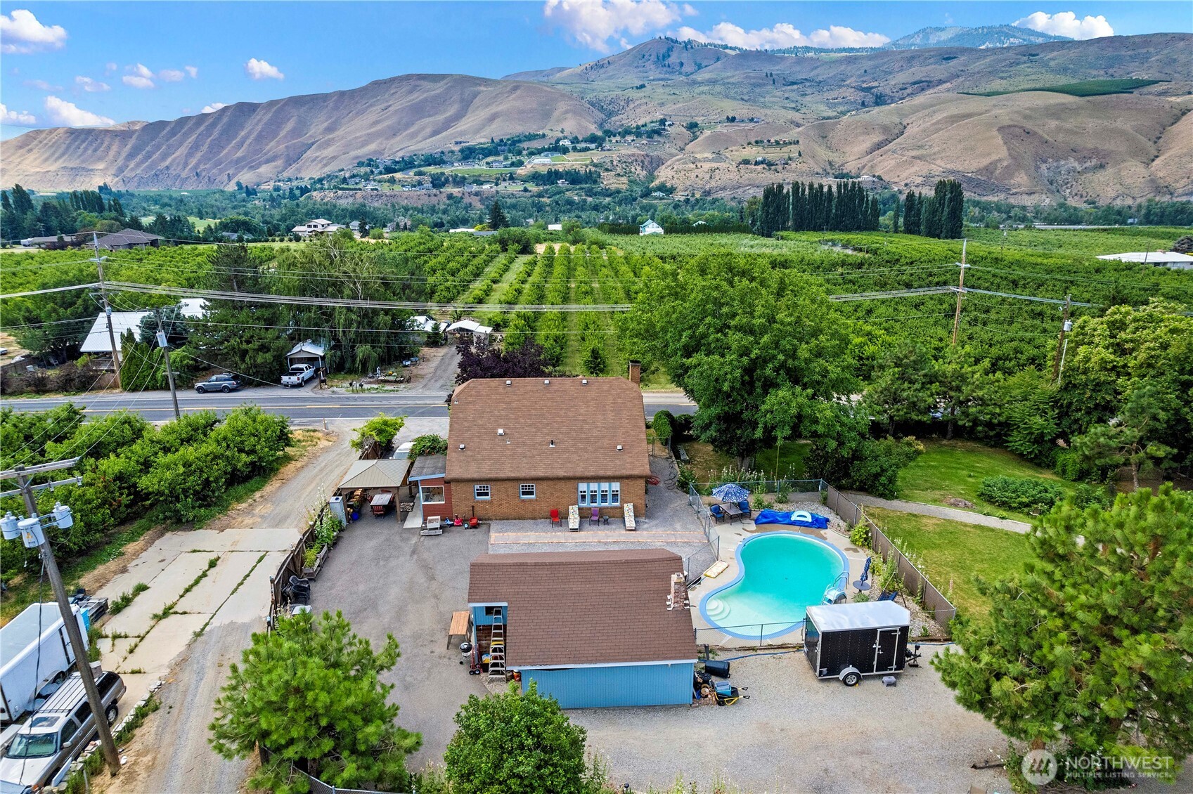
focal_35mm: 22
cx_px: 596
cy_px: 397
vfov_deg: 57.2
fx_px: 729
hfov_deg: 78.6
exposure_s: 1/1600
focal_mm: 8.38
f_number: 2.8
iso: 200
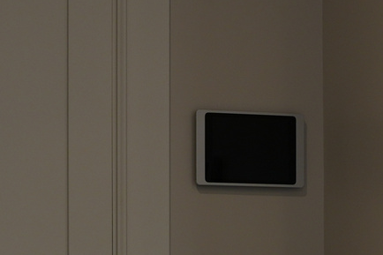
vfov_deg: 7.8
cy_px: 450
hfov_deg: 12.0
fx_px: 1808
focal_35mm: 170
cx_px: 325
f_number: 2.8
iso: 160
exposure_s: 1/40
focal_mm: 24
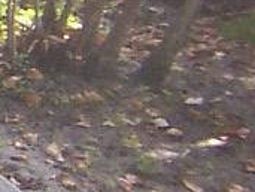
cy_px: -232
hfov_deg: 6.8
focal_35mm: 252
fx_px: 1860
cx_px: -588
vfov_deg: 5.7
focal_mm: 5.6
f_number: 2.8
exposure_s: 1/60
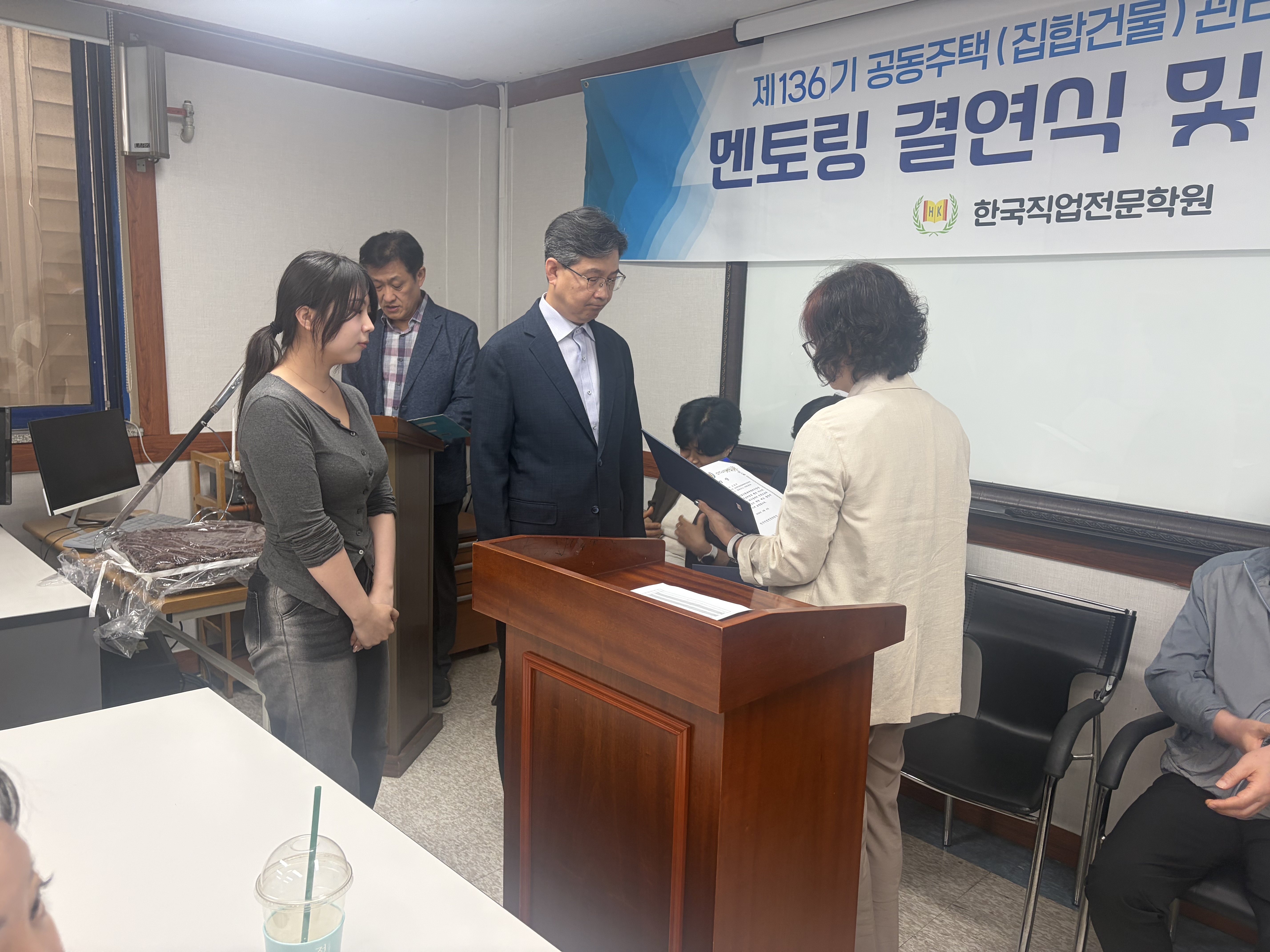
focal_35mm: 26
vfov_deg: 53.1
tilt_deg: -8.3
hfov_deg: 67.3
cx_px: 635
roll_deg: -1.4
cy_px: 476
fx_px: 954
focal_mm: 5.96
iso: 80
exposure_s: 1/60
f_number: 1.6
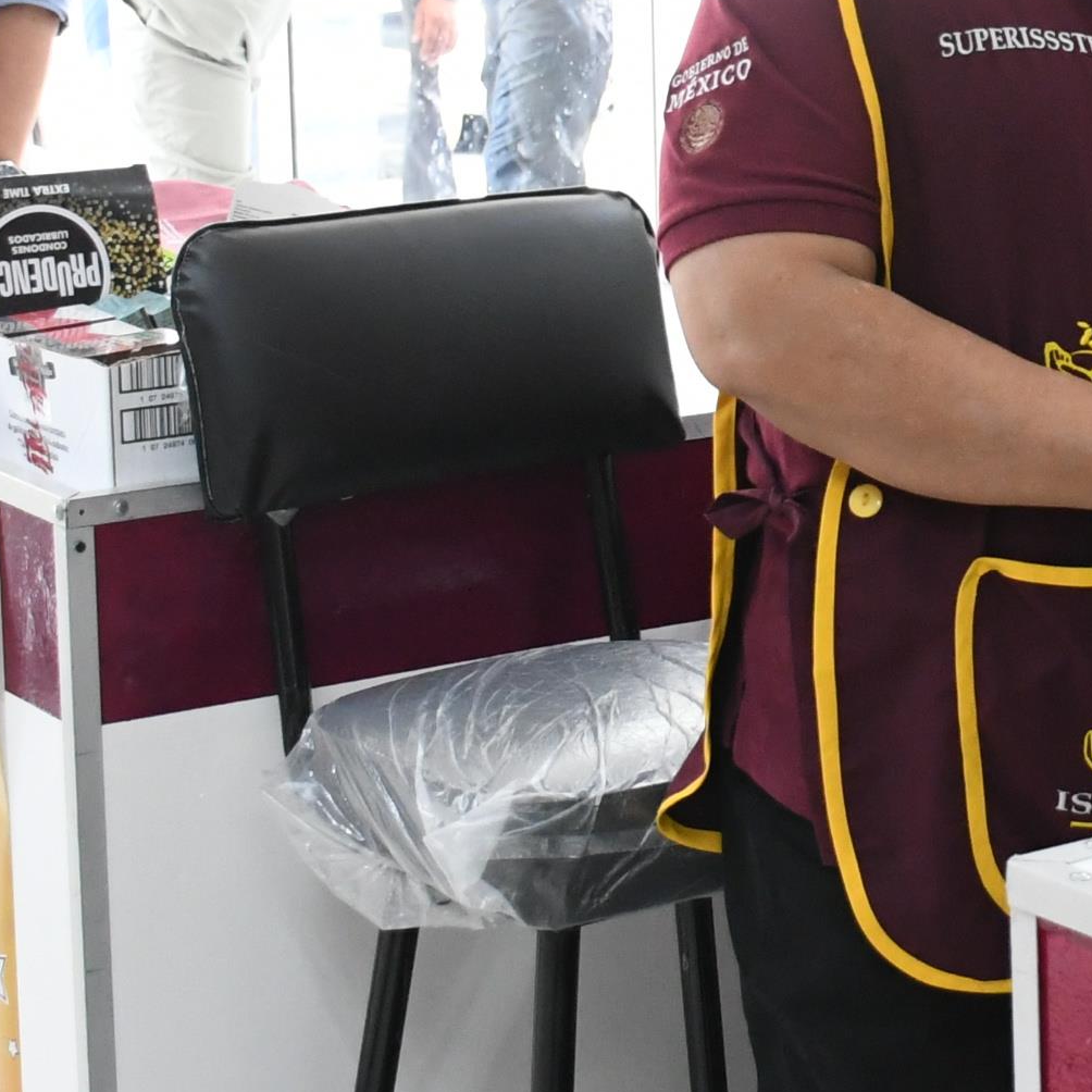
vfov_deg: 16.3
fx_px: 3783
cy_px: 176
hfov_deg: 15.9
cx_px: 1236
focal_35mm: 106
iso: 2000
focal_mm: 20
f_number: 3.5
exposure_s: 1/125
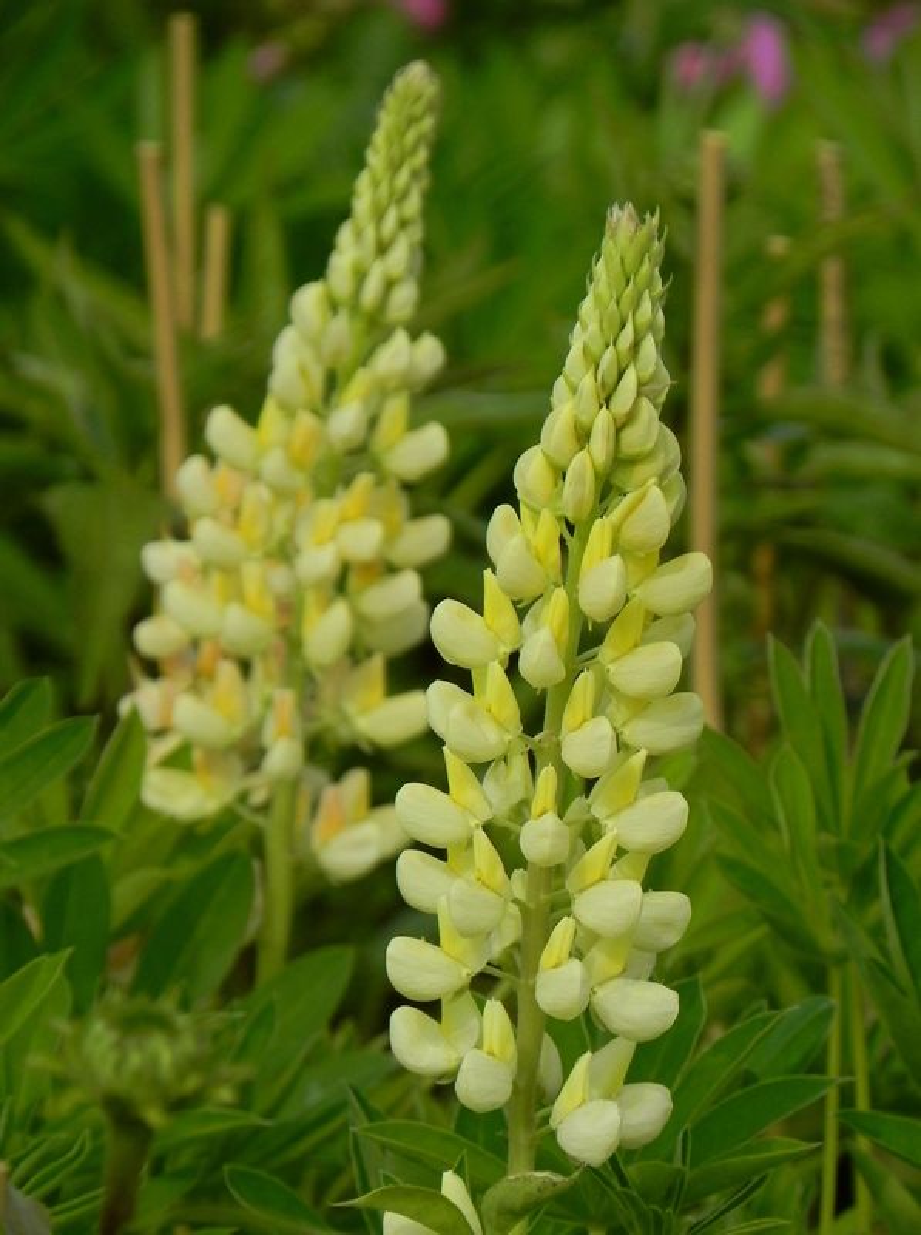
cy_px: 618
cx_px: 460
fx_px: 11994
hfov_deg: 4.4
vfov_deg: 5.9
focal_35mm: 337
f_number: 5
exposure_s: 1/1000
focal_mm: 59.9
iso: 160
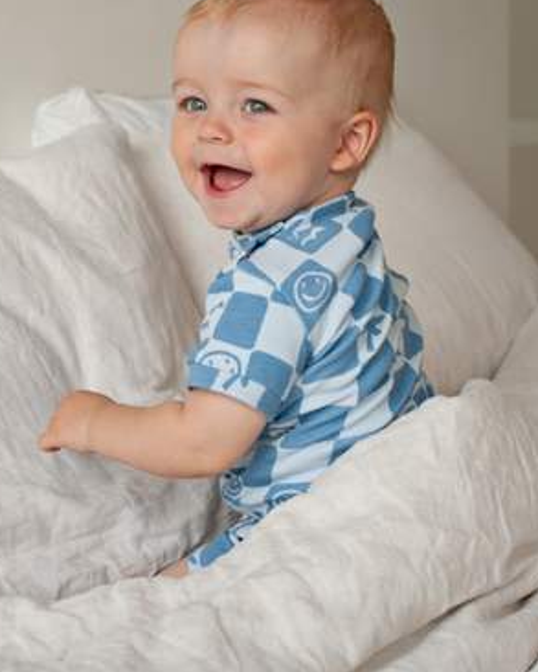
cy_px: 312
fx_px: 1273
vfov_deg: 29.6
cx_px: 249
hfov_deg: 23.9
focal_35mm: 64
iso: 640
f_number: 5.6
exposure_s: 1/160
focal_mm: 50
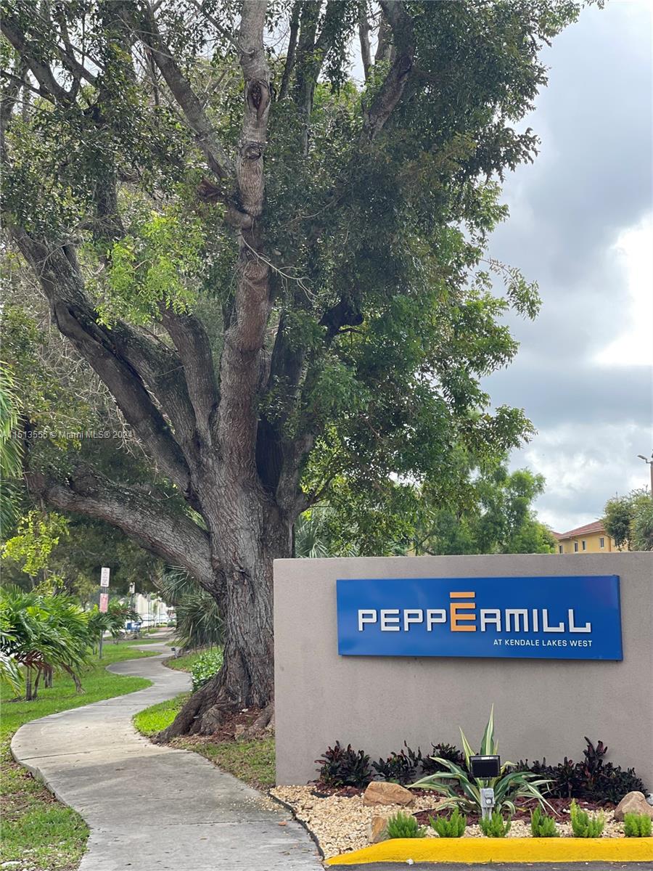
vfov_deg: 30.3
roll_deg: +0.8
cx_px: 326
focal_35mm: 64
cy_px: 436
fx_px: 1610
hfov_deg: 22.9
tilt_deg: +6.0
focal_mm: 7.5
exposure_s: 1/183
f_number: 2.2
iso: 25
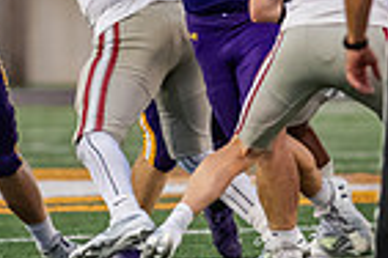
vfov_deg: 1.1
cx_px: 248
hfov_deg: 1.7
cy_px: -62
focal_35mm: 1235
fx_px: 13310
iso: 3200
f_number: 3.2
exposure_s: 1/1000
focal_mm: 300
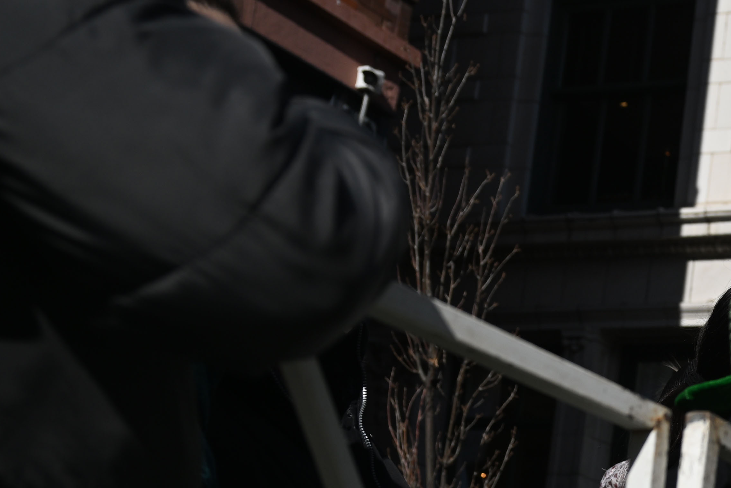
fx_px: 2169
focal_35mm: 107
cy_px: 652
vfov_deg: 12.4
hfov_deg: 17.1
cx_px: 1137
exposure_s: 1/2000
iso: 64
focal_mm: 29.5
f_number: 4
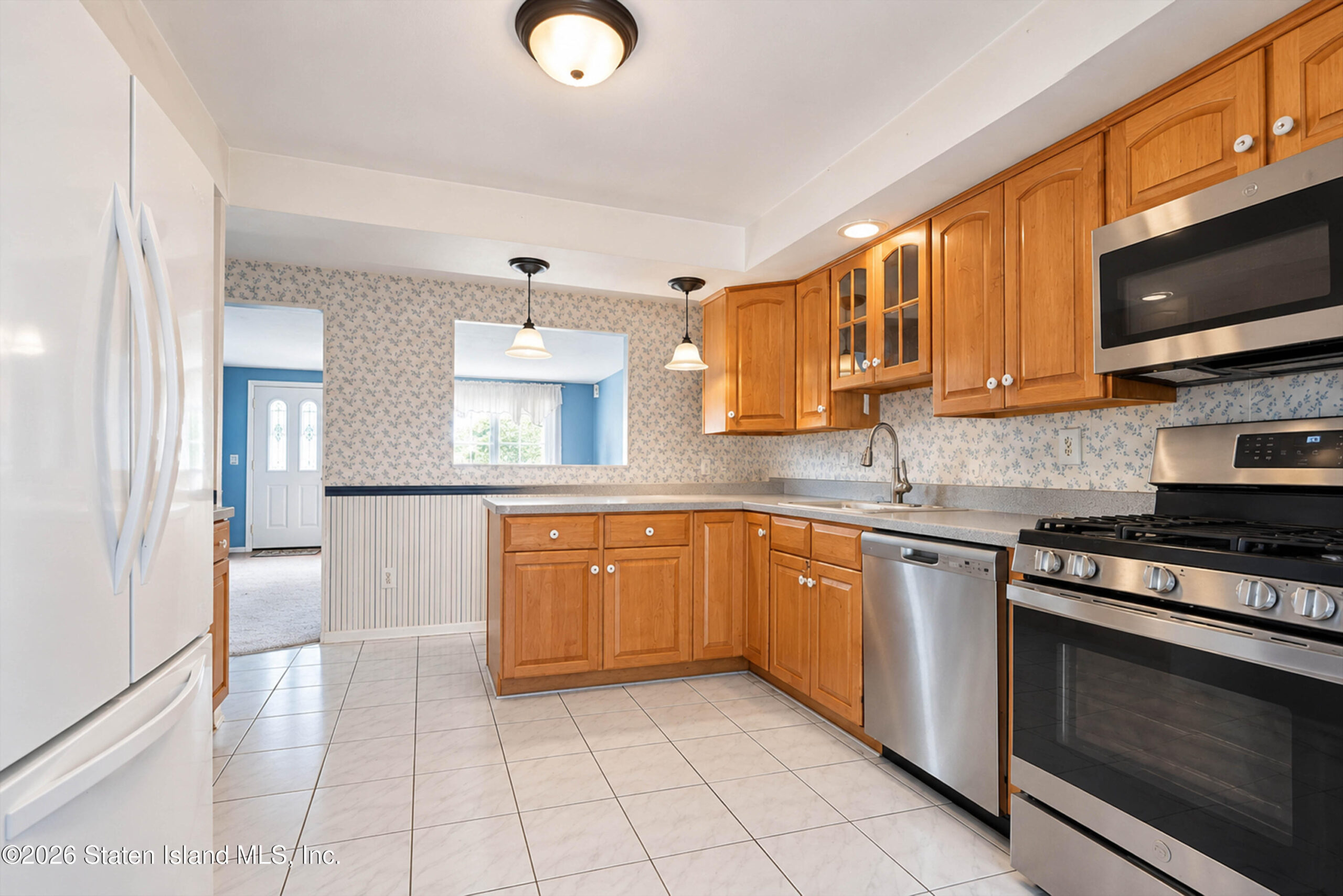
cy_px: 448
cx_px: 672
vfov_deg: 73.8
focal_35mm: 16
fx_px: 597
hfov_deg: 96.7
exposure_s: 1/30
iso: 320
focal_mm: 16
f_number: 4
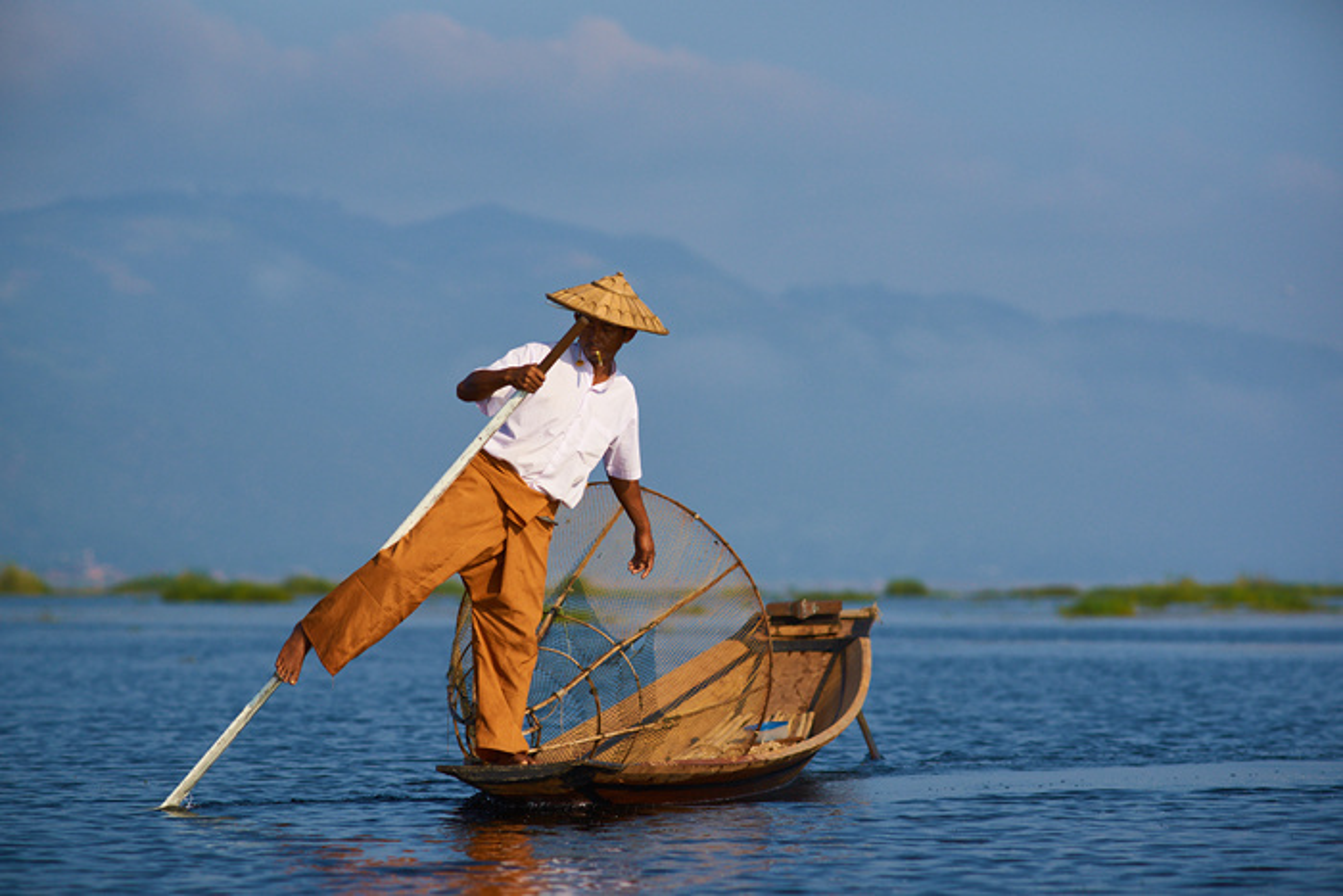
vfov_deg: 6.9
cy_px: 448
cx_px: 672
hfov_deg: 10.3
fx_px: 7462
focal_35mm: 200
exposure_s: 1/4000
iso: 200
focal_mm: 200
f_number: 4
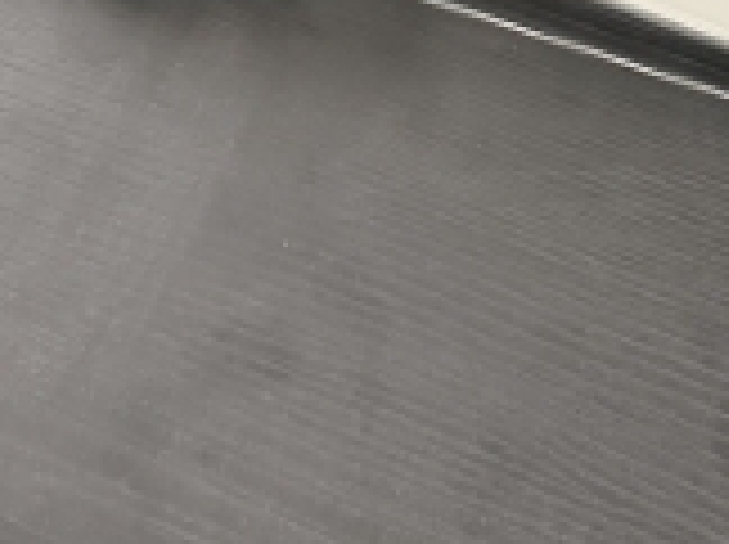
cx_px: 594
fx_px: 1998
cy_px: -238
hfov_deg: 20.4
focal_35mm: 95
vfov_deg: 14.6
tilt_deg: -61.2
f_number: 1.78
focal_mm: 6.76
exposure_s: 1/58
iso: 800
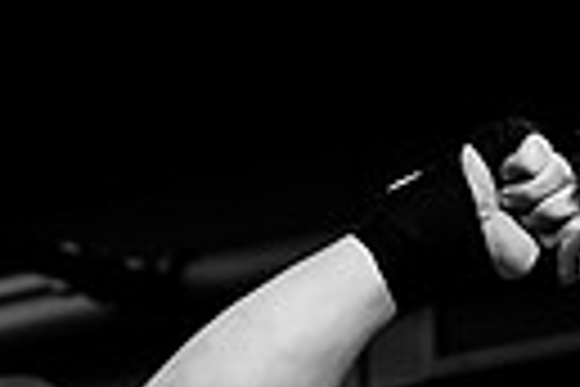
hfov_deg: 8.7
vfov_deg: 5.7
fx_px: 3770
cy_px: 790
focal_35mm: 234
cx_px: 764
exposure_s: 1/1000
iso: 6400
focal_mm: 52
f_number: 2.8
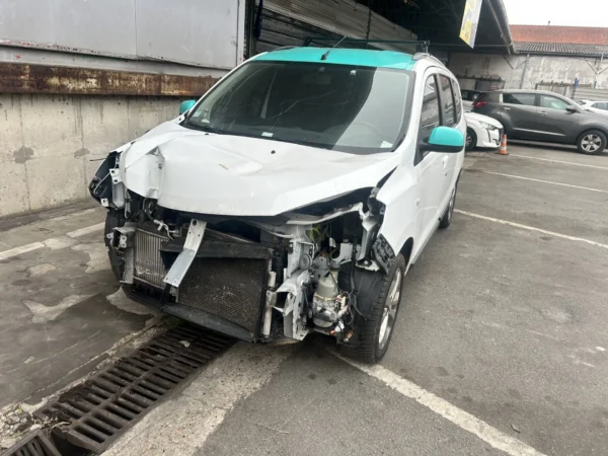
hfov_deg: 67.3
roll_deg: -5.4
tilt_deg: -16.1
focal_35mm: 26
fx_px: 457
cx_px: 304
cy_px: 228
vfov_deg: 53.1
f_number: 1.5
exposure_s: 1/775
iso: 50
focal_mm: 5.7
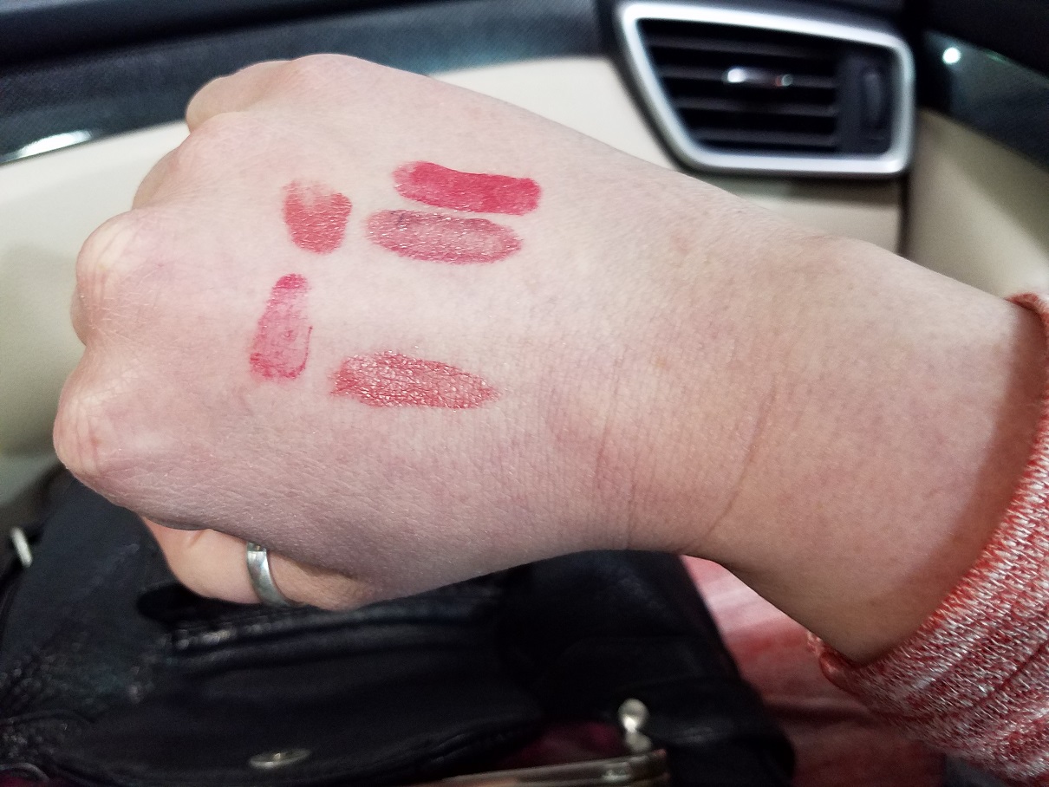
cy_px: 394
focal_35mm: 26
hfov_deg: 67.3
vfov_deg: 53.1
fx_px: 788
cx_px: 524
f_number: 1.7
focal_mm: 4.2
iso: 200
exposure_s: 1/12
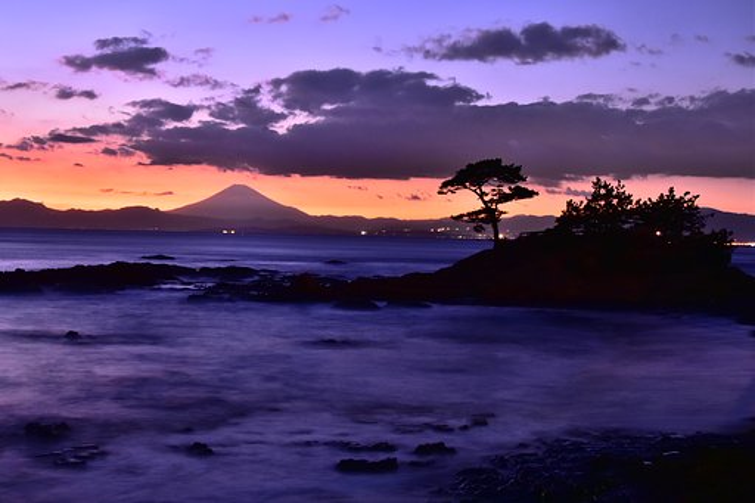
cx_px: 378
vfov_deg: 28.1
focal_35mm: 48
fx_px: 1006
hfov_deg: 41.1
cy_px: 252
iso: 400
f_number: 14
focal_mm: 32
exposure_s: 10
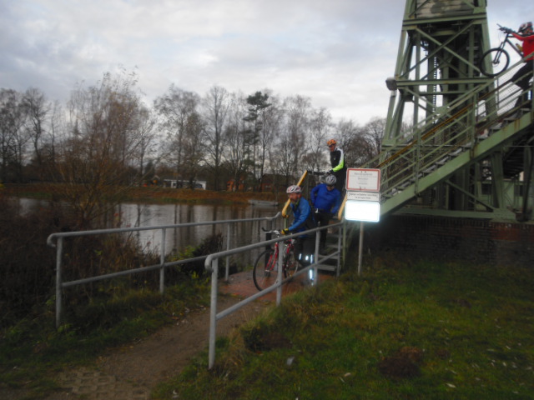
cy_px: 200
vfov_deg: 49.7
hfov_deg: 63.4
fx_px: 432
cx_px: 267
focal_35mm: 28
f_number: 2.6
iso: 100
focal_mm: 4.65
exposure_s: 1/500
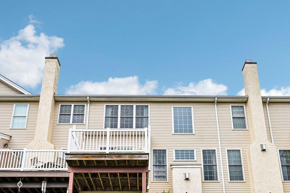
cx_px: 149
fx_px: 339
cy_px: 154
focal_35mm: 42
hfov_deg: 46.3
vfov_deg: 31.0
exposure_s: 1/800
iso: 800
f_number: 8
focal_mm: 18.5
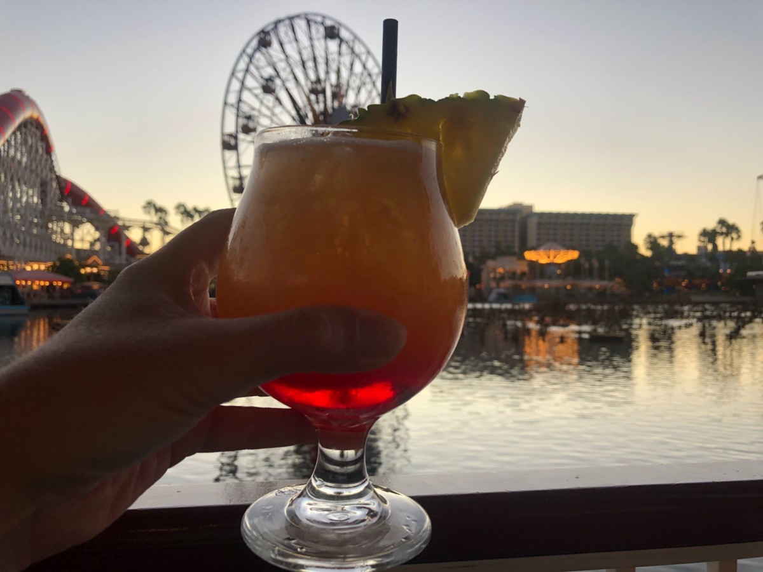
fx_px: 617
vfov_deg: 49.7
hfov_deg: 63.4
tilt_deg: +1.9
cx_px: 382
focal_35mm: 28
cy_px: 286
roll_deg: -0.6
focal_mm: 4
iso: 32
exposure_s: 1/120
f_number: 1.8
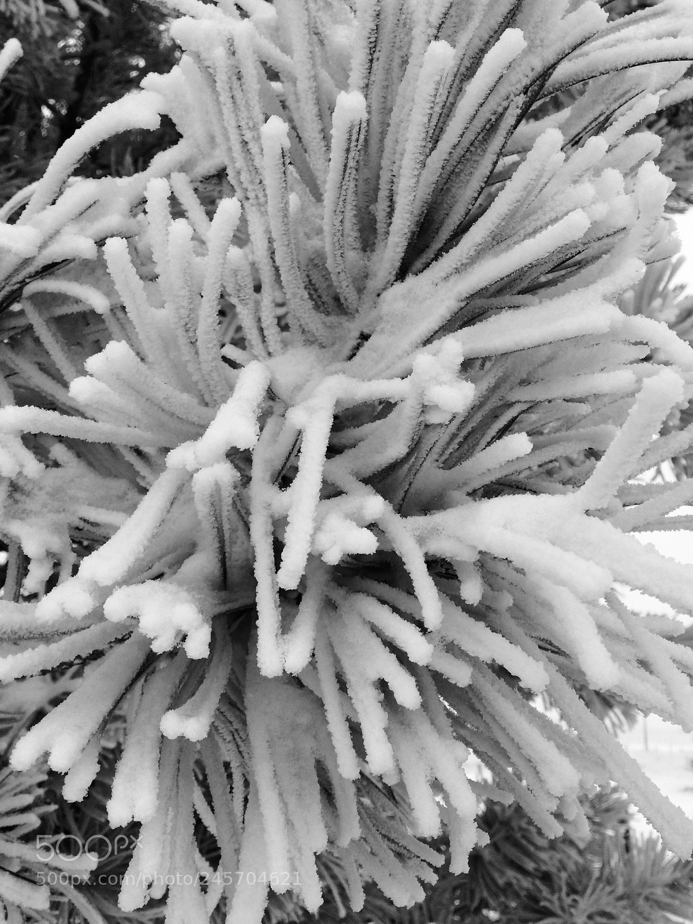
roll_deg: -0.5
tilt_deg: +18.5
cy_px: 462
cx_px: 346
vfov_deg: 61.7
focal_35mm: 29
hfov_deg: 48.2
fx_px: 774
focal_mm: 4.15
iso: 32
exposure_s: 1/774
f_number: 2.2
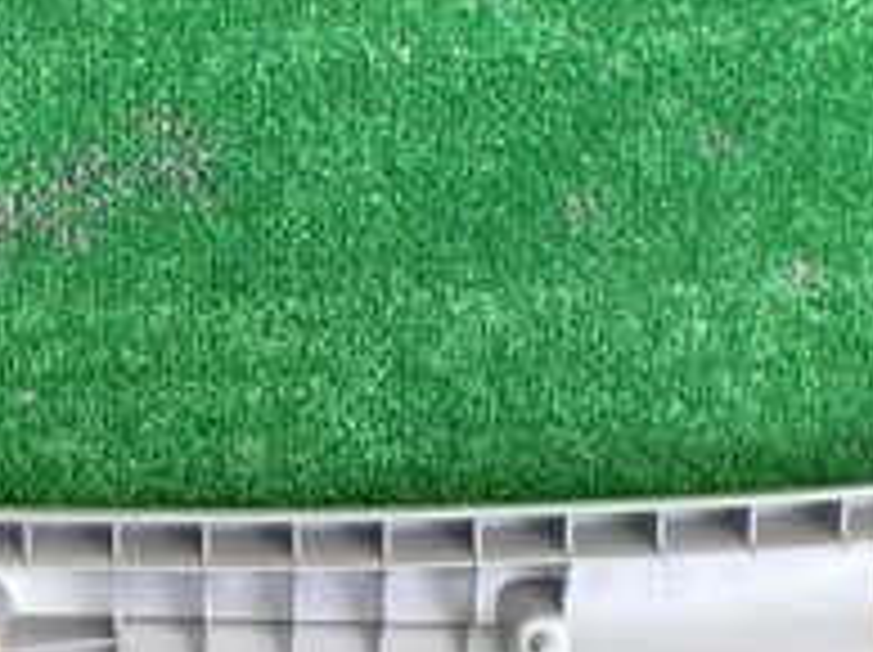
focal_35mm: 93
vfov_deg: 15.6
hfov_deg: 20.7
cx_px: 90
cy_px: 607
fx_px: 2343
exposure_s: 1/125
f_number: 2.3
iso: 320
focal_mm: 5.4
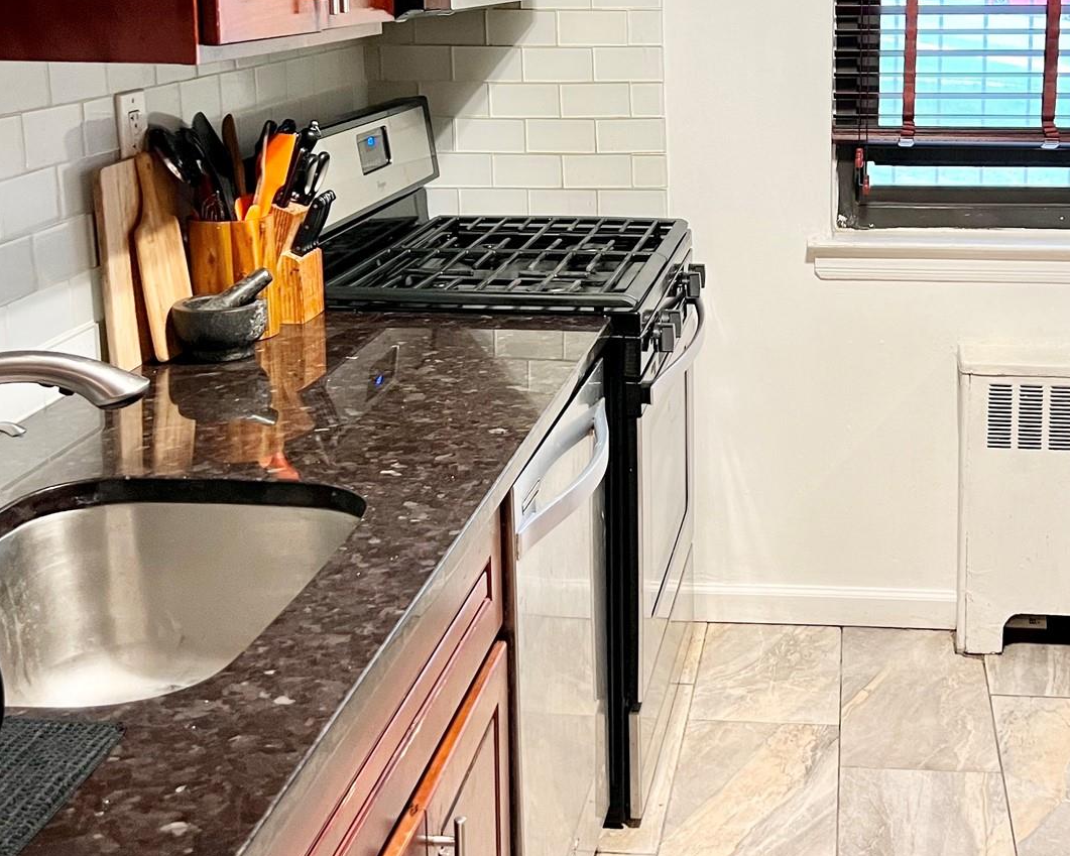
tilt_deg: -9.5
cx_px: 739
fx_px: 1552
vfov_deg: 30.3
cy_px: 216
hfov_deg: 37.5
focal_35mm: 49
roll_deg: -0.3
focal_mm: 5.7
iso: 200
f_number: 1.5
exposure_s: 1/60
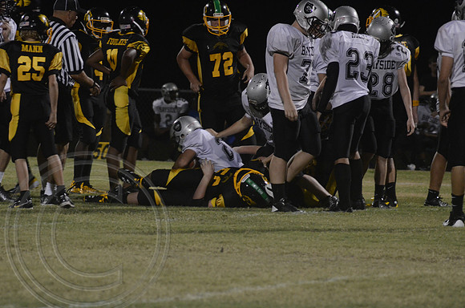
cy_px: 154
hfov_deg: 6.9
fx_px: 3866
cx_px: 232
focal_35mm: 300
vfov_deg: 4.6
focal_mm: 200
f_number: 5.6
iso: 3200
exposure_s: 1/160
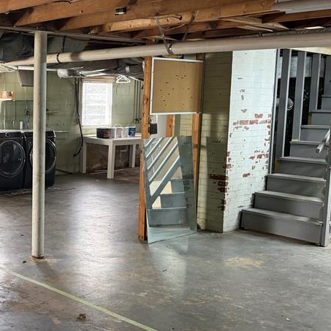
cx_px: 12
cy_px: 164
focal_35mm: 48
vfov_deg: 35.4
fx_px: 519
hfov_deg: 32.9
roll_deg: -0.4
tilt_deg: -6.8
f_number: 1.78
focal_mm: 6.76
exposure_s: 1/60
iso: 320
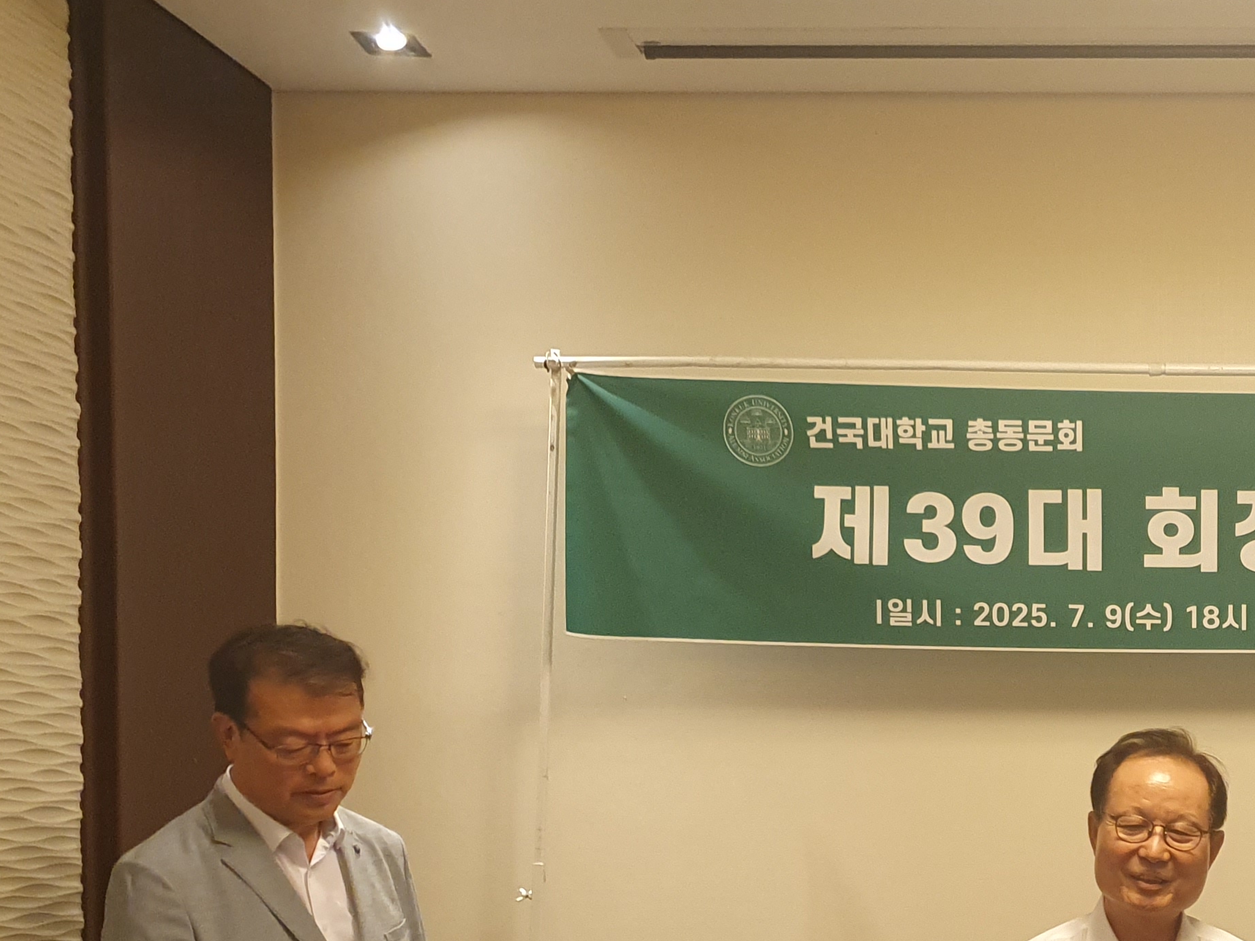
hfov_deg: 31.2
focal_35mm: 57
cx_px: 1260
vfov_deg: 24.6
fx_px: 2066
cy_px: 906
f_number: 1.5
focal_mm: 4.32
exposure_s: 1/60
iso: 250
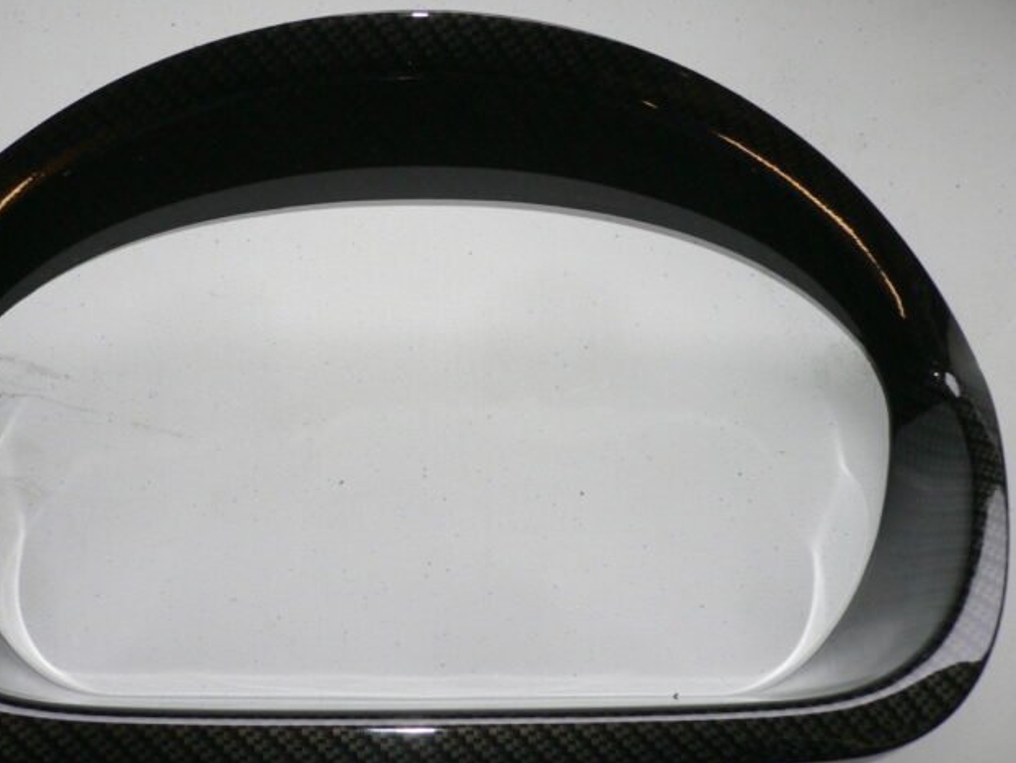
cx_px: 394
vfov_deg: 32.2
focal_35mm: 45
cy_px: 379
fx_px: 1321
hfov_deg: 41.8
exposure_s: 1/60
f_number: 2.8
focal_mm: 5.8
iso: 100
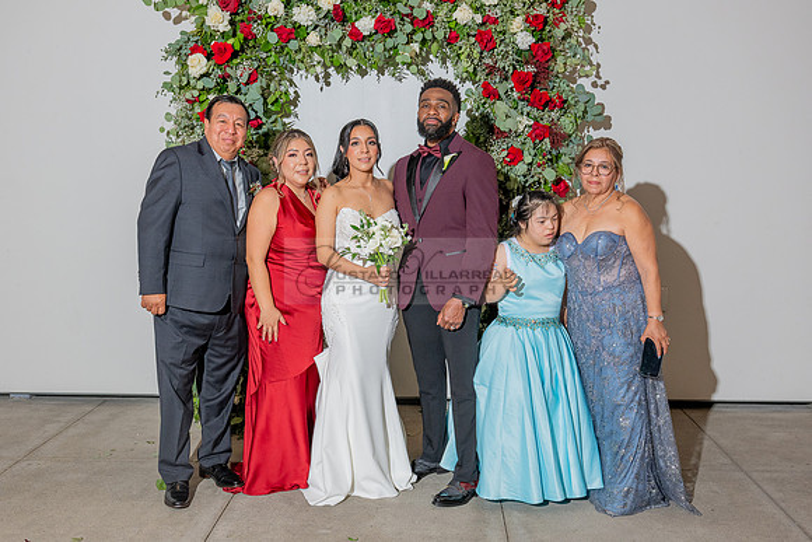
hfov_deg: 48.8
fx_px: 893
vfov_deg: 33.7
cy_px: 309
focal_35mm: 40
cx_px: 372
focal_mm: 34.5
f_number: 5.6
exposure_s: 1/200
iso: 800
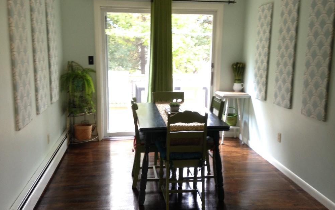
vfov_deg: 35.3
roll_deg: -1.3
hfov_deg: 54.0
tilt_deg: -10.2
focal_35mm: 36
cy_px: 103
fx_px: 329
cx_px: 171
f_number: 2.4
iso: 100
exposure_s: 1/20
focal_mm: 4.12
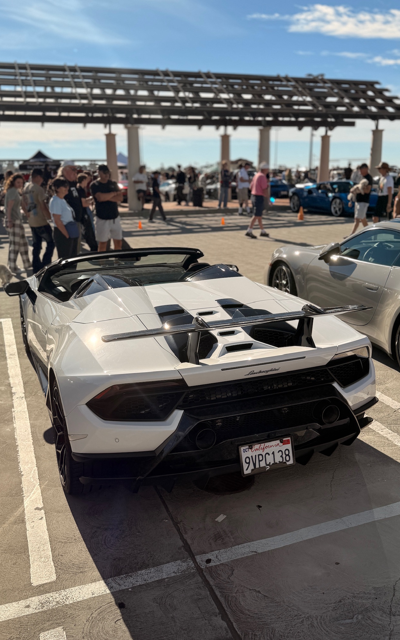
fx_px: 454
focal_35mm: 26
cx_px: 185
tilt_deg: -13.7
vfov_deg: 70.4
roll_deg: +0.9
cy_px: 317
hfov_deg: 47.5
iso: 80
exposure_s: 1/3953
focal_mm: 6.76
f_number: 1.78
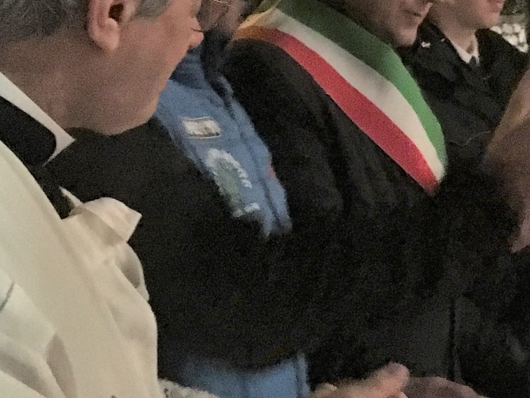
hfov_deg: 18.4
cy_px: 159
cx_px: 724
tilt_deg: -7.3
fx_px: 1501
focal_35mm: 98
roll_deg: +1.2
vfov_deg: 15.1
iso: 1000
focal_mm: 4.15
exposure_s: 1/17
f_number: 2.2
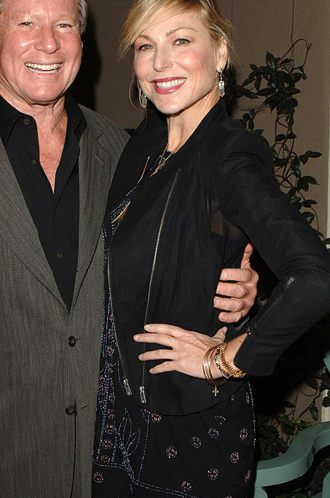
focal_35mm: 63
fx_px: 869
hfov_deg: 21.4
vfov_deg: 31.9
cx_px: 107
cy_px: 273
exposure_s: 1/50
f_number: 8
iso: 200
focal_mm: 28
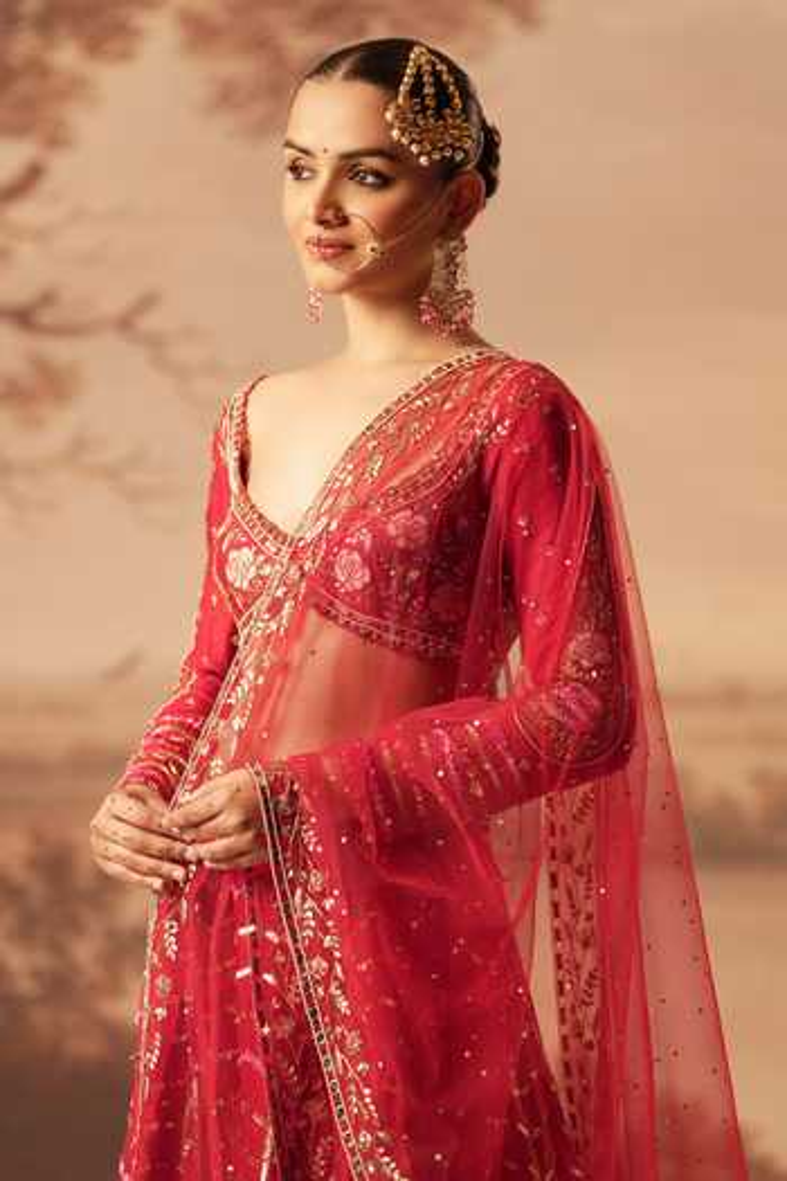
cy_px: 590
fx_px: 6558
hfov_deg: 6.9
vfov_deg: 10.3
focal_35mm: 200
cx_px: 394
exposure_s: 1/125
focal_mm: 200
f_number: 4
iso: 1600
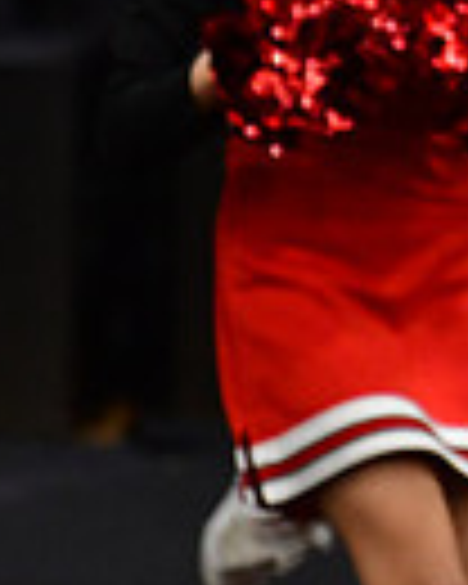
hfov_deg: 1.2
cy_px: -187
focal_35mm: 1257
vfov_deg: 1.5
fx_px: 21763
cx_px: 1197
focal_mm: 200
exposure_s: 1/500
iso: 4000
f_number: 3.5
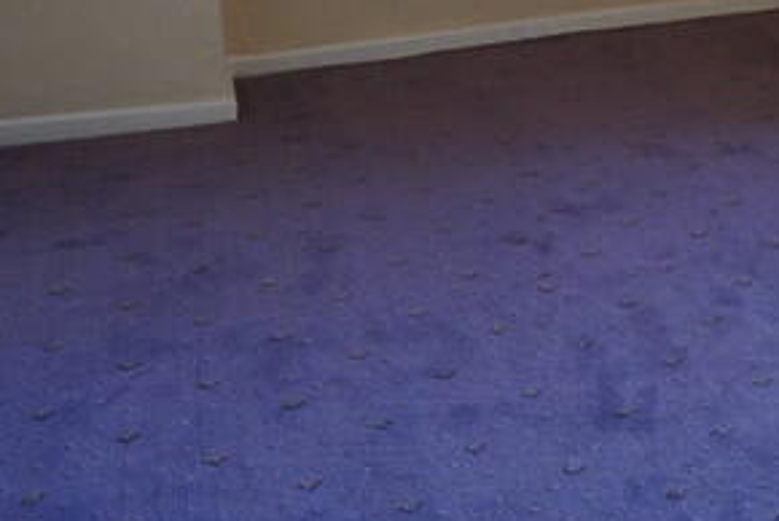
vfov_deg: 20.8
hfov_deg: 30.2
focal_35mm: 60
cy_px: -141
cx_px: 838
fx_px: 1300
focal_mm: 17
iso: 2500
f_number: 4
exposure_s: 1/160
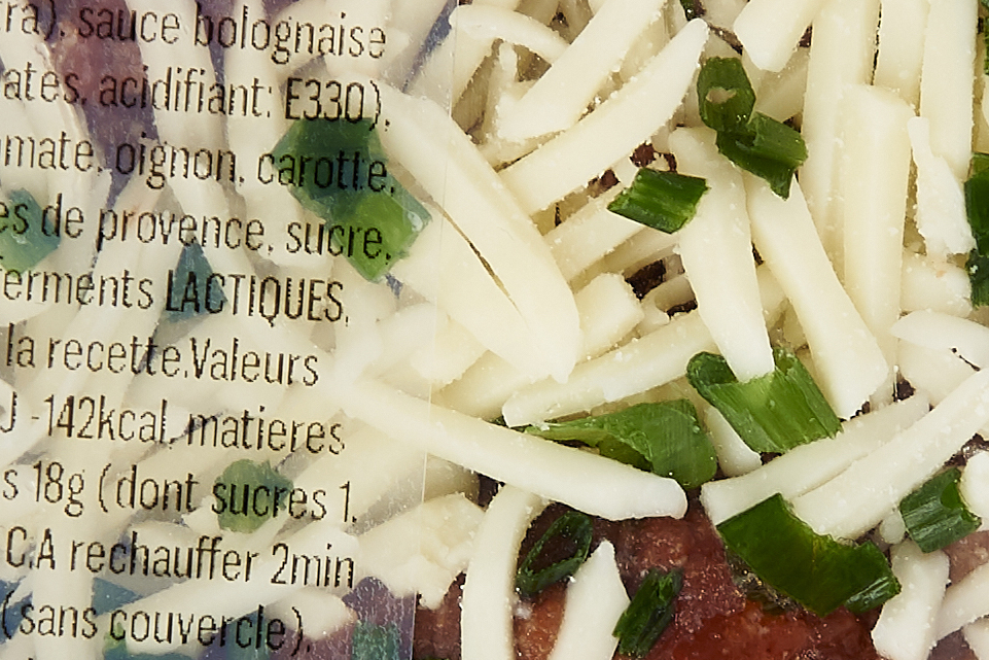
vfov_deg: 3.9
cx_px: 616
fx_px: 9753
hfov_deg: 5.8
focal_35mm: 355
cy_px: 420
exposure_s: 1/200
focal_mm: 58
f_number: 6.3
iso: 200
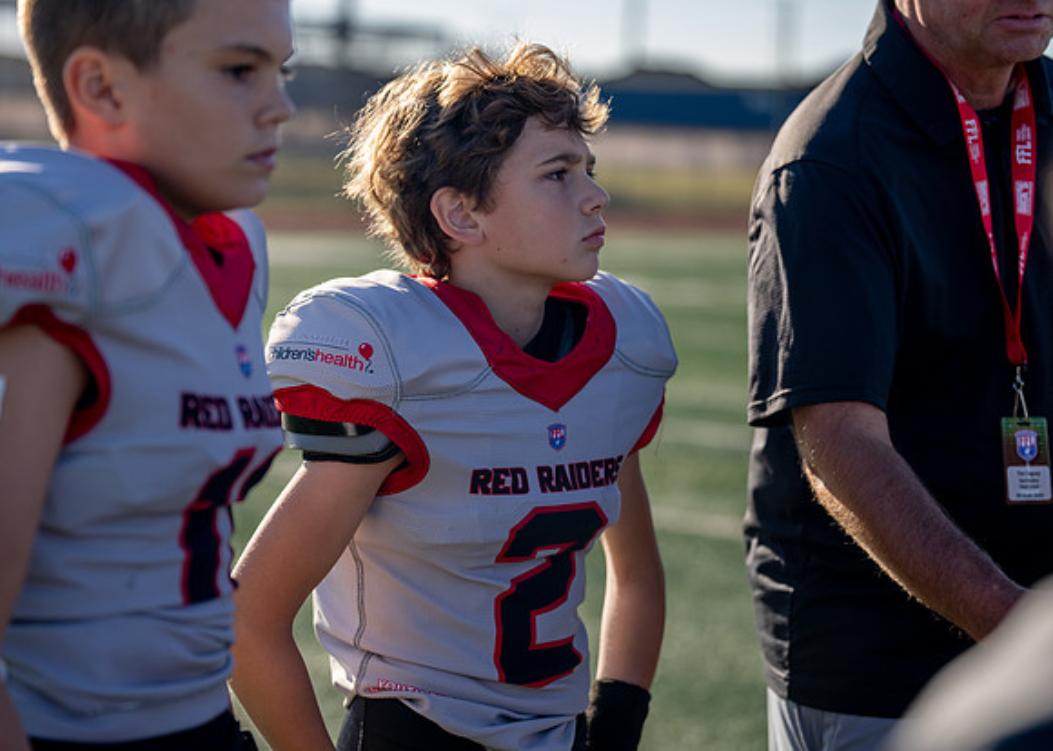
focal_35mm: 95
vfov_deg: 15.1
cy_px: 385
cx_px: 463
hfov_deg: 21.0
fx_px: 2839
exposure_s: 1/1600
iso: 160
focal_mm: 83
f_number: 2.8
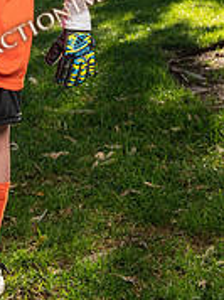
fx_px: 726
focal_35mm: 84
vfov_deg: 22.8
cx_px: -27
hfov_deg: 16.9
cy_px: 35
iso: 100
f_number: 5.6
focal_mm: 34.5
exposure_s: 1/160
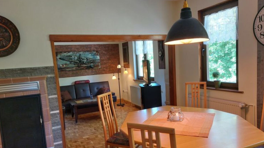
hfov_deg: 67.9
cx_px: 134
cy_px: 85
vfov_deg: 41.4
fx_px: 196
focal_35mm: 28
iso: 160
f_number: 1.8
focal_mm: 5.23
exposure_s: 1/50
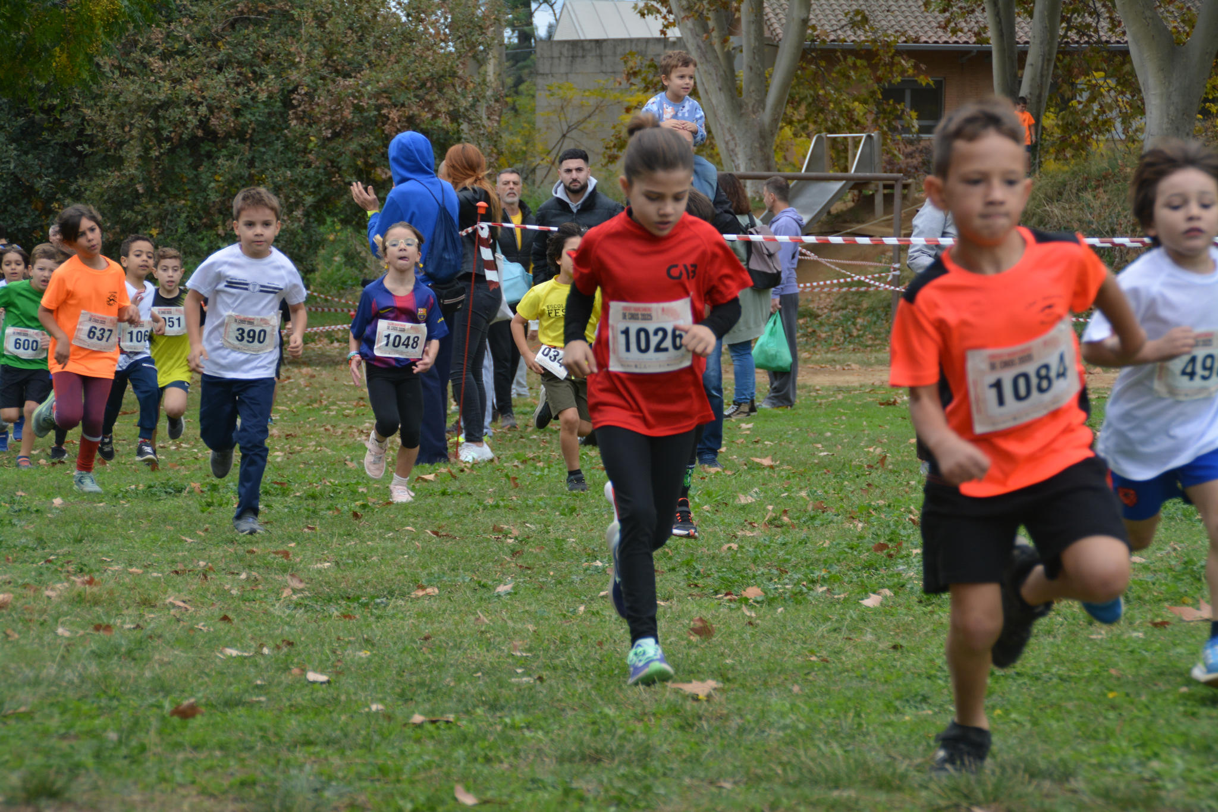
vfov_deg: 10.6
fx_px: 4364
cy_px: 406
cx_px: 609
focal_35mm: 129
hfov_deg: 15.9
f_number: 5.6
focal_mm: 86
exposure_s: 1/500
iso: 360
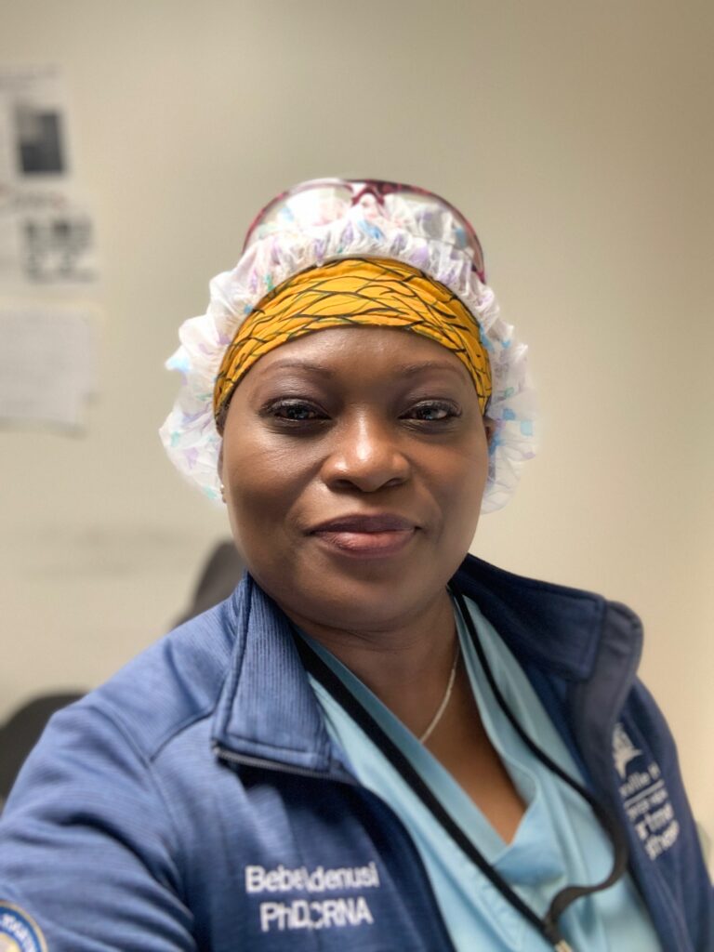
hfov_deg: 44.2
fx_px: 880
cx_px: 357
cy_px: 476
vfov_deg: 56.8
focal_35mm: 32
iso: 200
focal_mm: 2.87
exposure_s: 1/40
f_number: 2.2
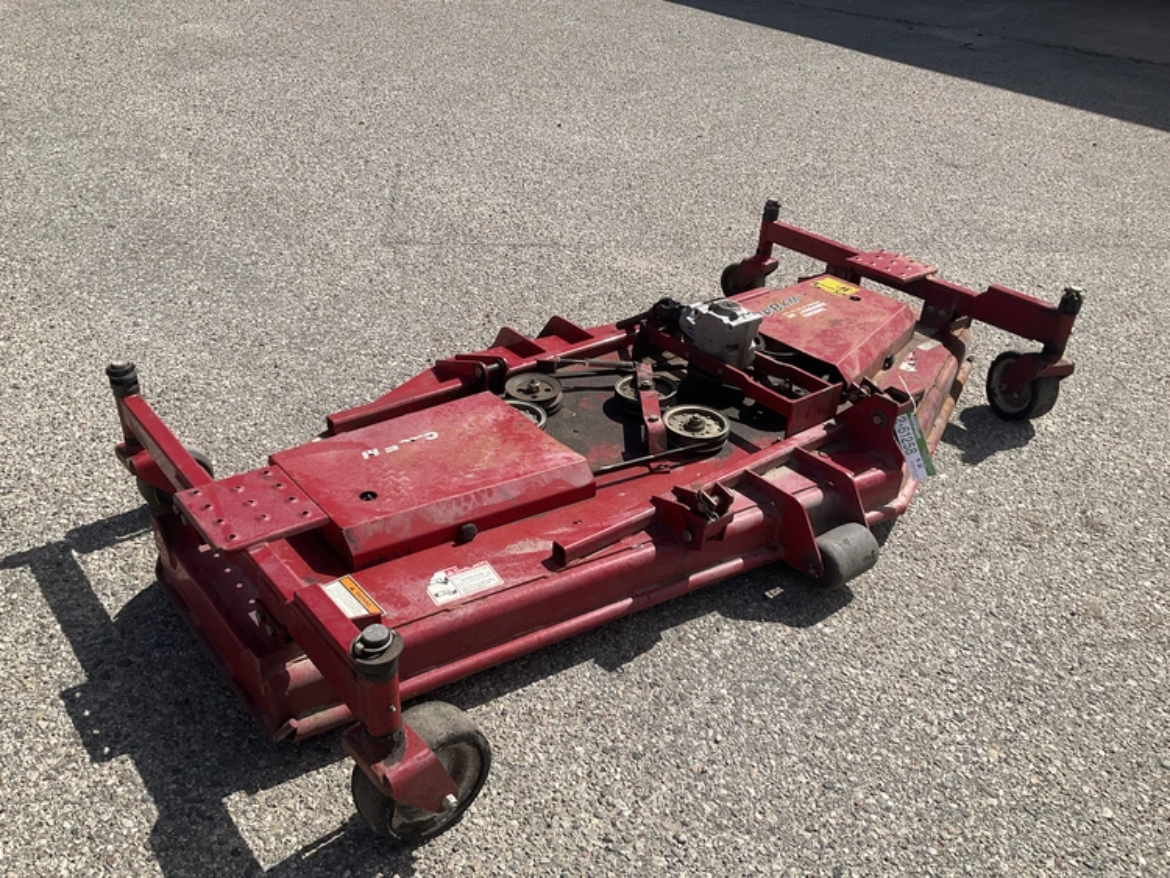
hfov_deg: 61.6
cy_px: 439
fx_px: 980
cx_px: 585
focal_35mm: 29
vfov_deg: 48.3
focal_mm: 3
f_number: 1.8
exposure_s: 1/2227
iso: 25
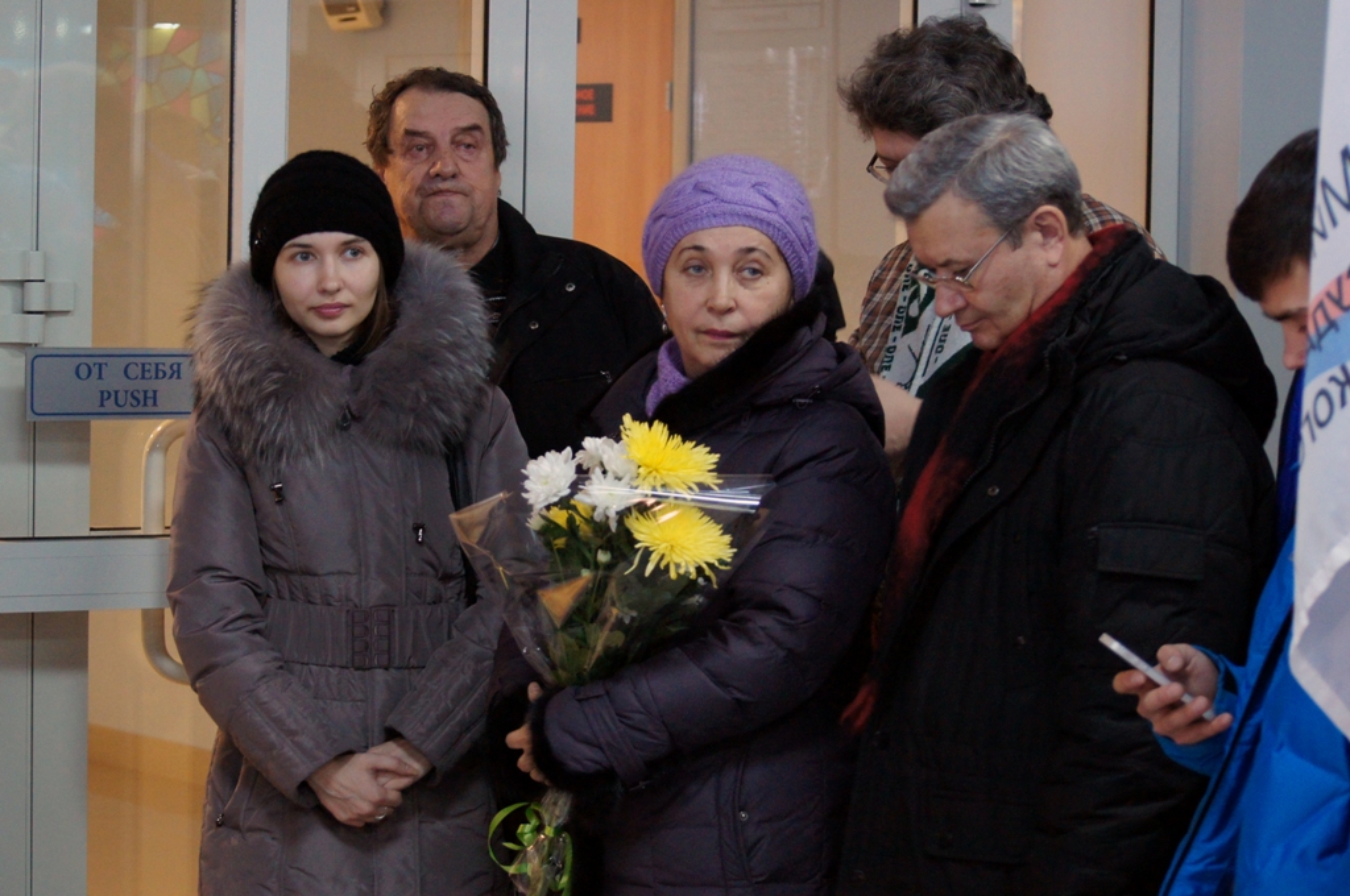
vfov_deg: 16.5
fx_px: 3090
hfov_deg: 24.6
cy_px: 448
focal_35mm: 82
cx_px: 675
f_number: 4.5
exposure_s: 1/30
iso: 1600
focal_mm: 55
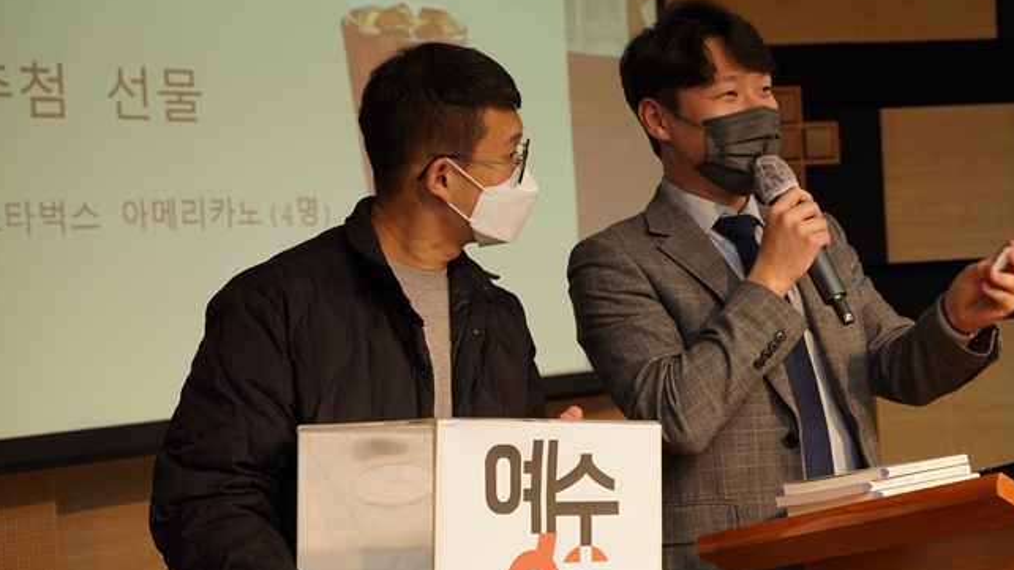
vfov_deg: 20.0
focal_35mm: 60
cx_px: 599
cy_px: 294
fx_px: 1613
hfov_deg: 34.8
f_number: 5.6
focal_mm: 46
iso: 640
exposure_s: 1/60
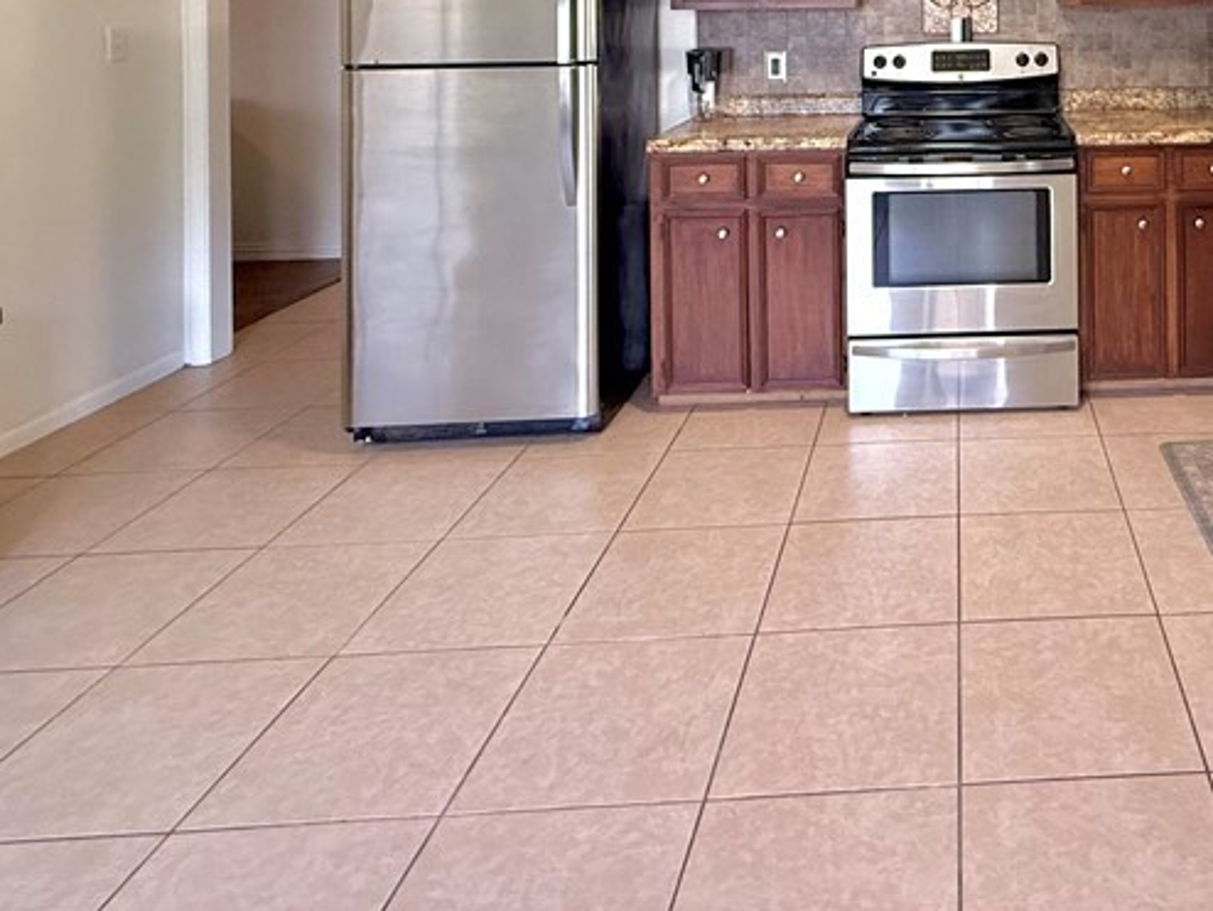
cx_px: 1017
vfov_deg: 41.1
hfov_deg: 55.9
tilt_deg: +0.9
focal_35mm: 29
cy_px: -29
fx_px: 1017
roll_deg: -0.1
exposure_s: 1/60
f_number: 2.2
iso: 250
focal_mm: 2.22
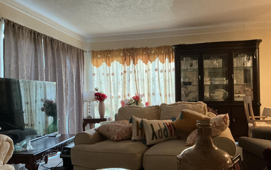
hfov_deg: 61.2
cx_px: 136
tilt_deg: -0.4
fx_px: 229
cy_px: 96
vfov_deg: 40.5
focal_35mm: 31
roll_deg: +1.3
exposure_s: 1/40
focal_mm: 3
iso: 250
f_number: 1.8
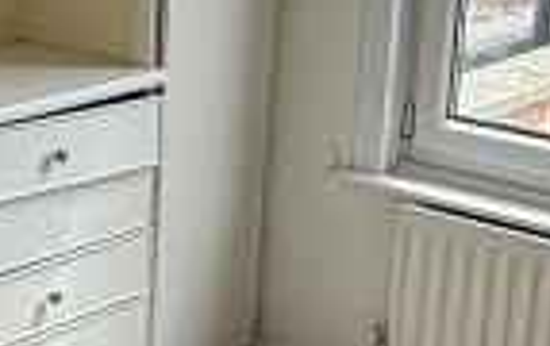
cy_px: 165
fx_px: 1592
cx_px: 46
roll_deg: -1.3
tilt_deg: -17.5
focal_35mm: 106
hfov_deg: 19.2
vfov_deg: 12.4
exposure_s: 1/398
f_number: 2.2
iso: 64
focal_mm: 2.22
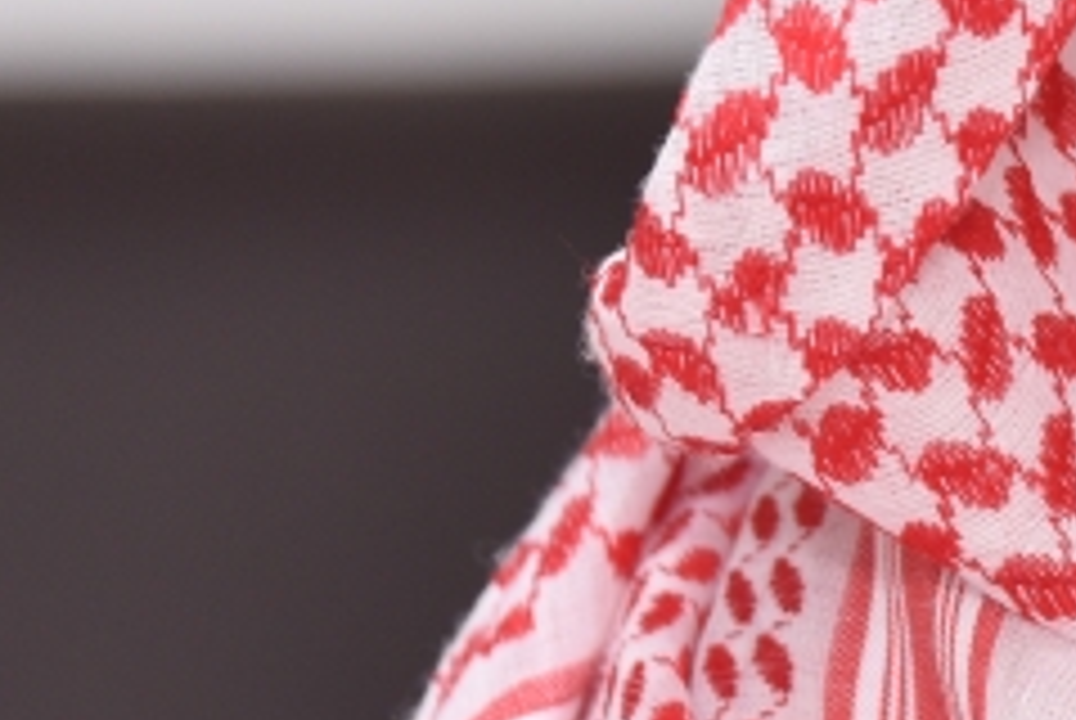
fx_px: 16878
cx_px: 1976
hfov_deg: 3.6
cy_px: -88
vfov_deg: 2.4
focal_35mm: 564
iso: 400
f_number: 5.6
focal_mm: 135
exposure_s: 1/100
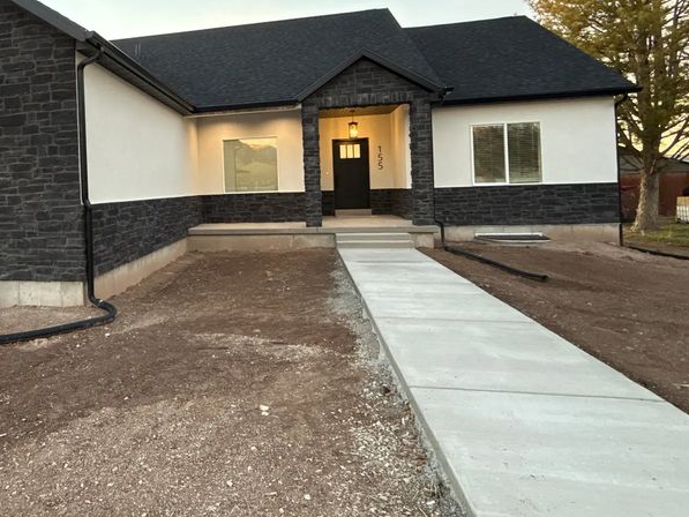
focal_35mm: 24
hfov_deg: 67.8
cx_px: 187
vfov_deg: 56.0
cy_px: 187
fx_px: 478
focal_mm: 2.22
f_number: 2.2
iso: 250
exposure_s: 1/99
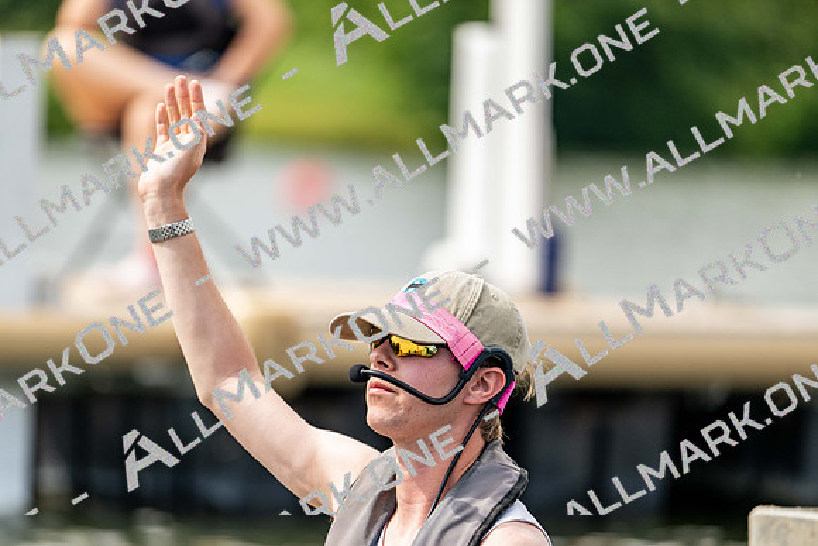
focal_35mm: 400
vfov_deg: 3.4
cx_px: 409
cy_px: 273
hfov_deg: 5.2
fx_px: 9091
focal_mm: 400
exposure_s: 1/2000
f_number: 4.5
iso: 560
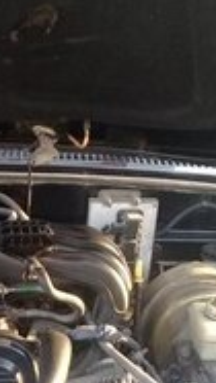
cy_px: 439
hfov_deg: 13.2
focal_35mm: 90
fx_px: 914
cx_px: -27
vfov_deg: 22.1
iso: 80
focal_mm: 3.3
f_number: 2.2
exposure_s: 1/50
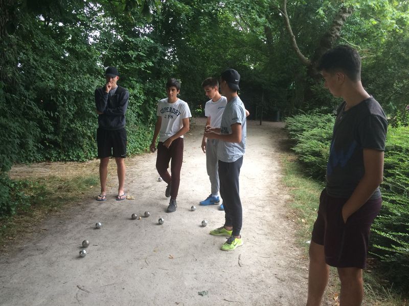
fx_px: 343
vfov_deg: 48.2
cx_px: 204
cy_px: 153
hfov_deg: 61.7
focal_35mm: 29
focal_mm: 4.15
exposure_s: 1/33
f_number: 2.2
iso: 32
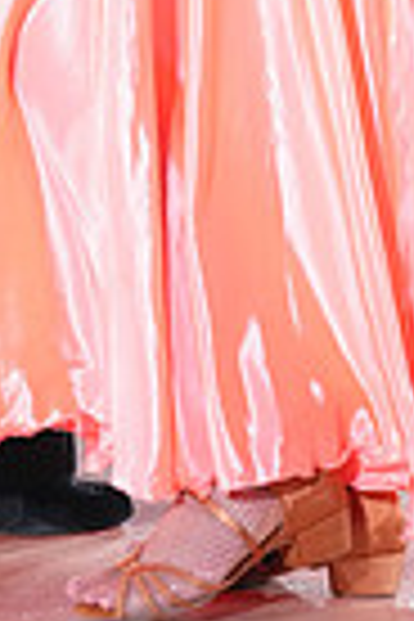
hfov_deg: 5.4
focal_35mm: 256
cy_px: -495
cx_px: -34
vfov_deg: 7.8
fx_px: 4416
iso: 2500
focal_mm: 61
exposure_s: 1/320
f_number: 4
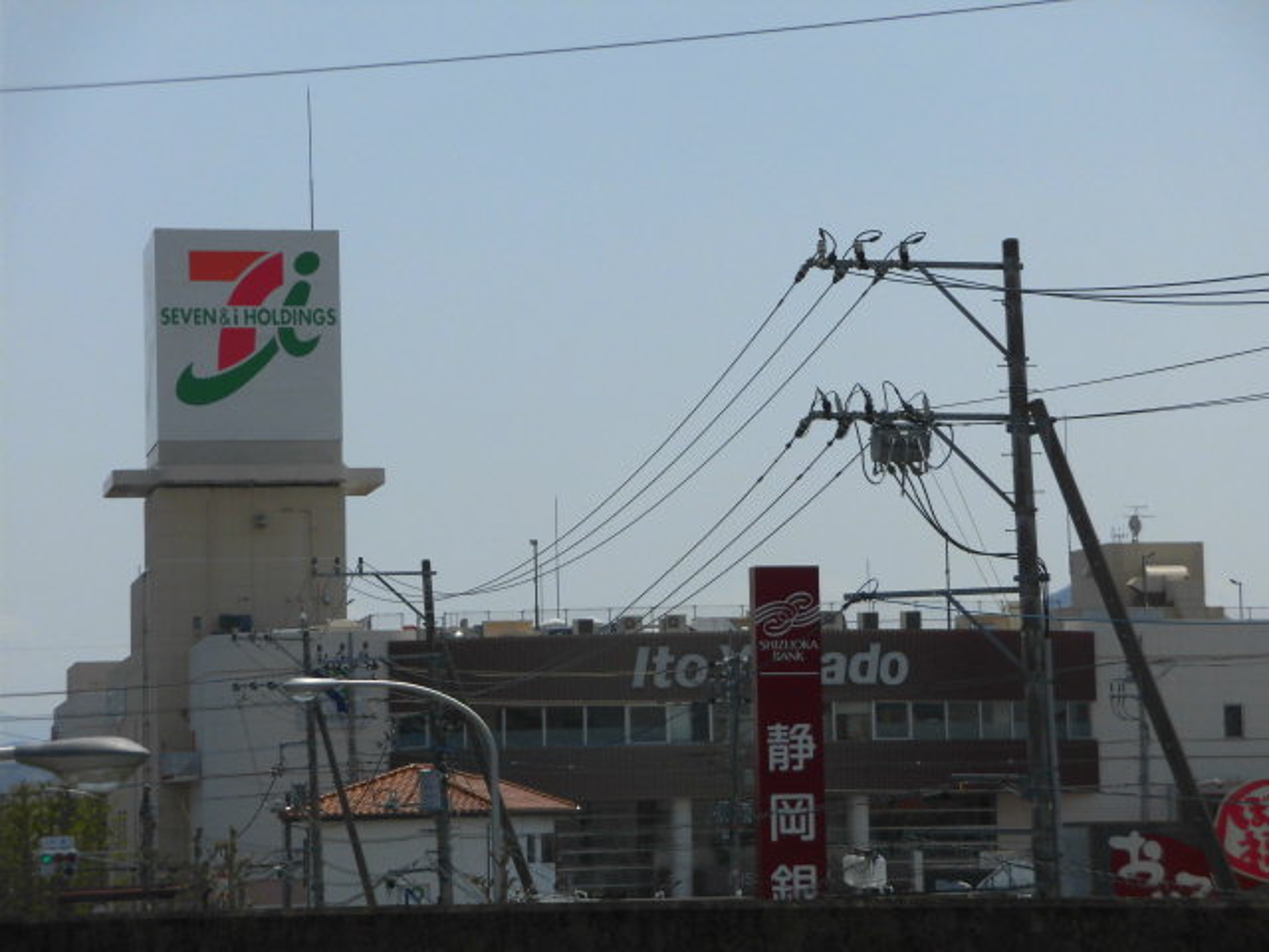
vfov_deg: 12.3
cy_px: 476
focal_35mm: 120
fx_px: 4399
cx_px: 634
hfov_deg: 16.4
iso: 100
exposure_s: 1/250
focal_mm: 21.51
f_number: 12.6
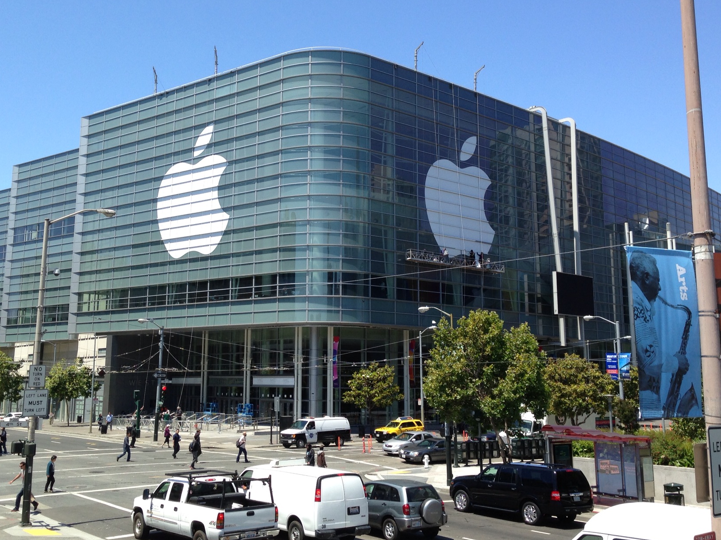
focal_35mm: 41
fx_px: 854
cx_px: 326
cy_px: 234
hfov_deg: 45.7
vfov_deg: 35.1
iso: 50
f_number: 2.4
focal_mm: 4.13
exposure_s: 1/1004
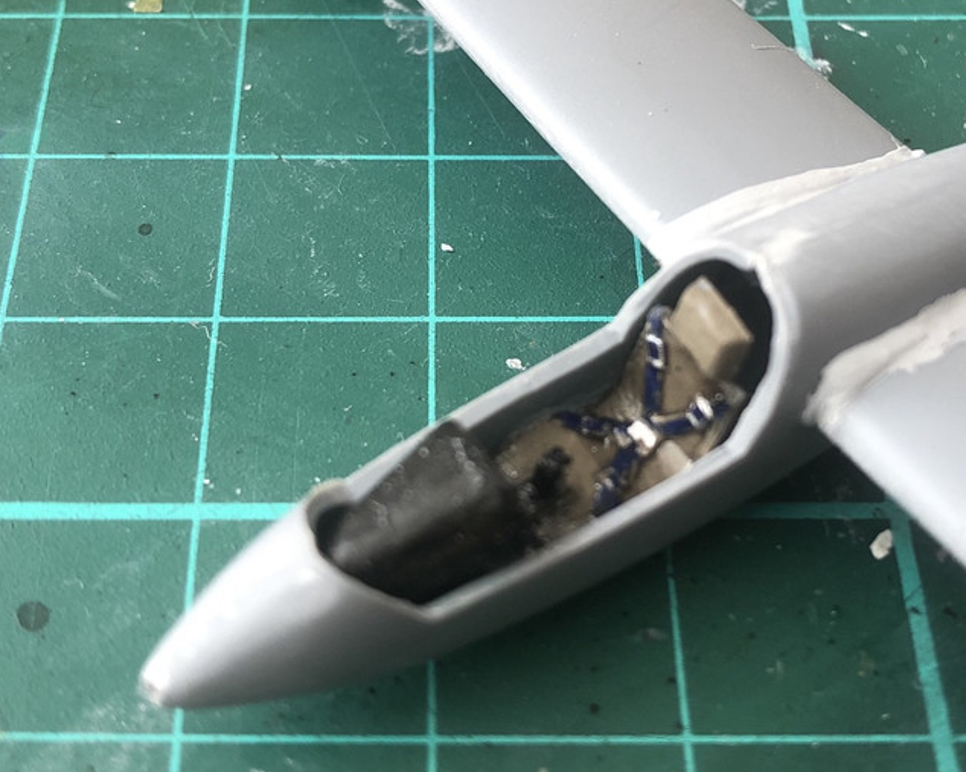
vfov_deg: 32.3
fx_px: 1315
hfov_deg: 39.9
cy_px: 222
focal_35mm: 46
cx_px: 633
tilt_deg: -51.2
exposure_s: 1/20
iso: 32
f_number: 1.8
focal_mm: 3.99
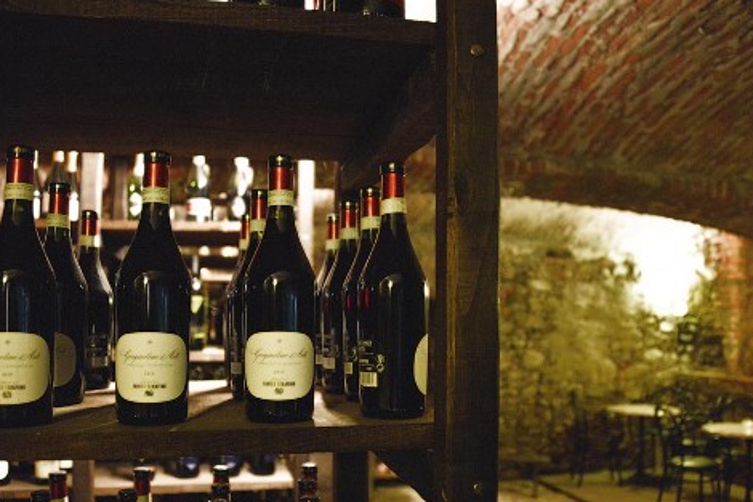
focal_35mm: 32
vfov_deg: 41.0
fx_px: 669
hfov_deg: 58.7
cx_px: 387
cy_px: 285
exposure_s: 1/15
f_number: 3.5
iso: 6400
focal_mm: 28
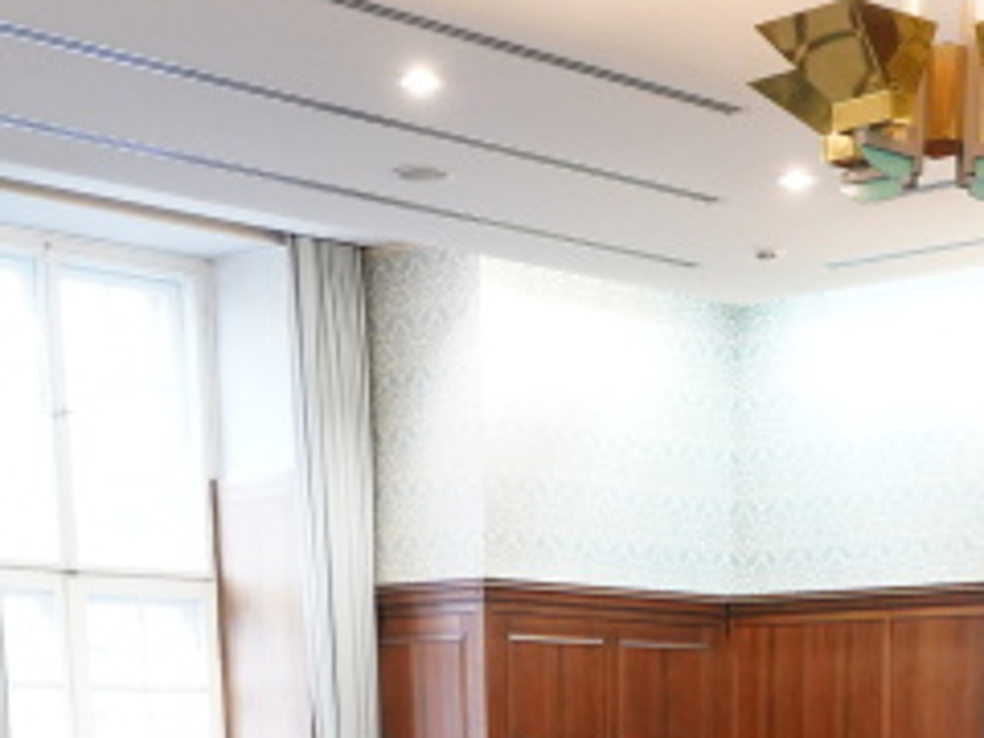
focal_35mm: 84
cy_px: 1464
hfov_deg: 23.2
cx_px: 681
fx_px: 2388
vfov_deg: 14.6
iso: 1600
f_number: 5.6
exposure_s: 1/15
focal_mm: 14
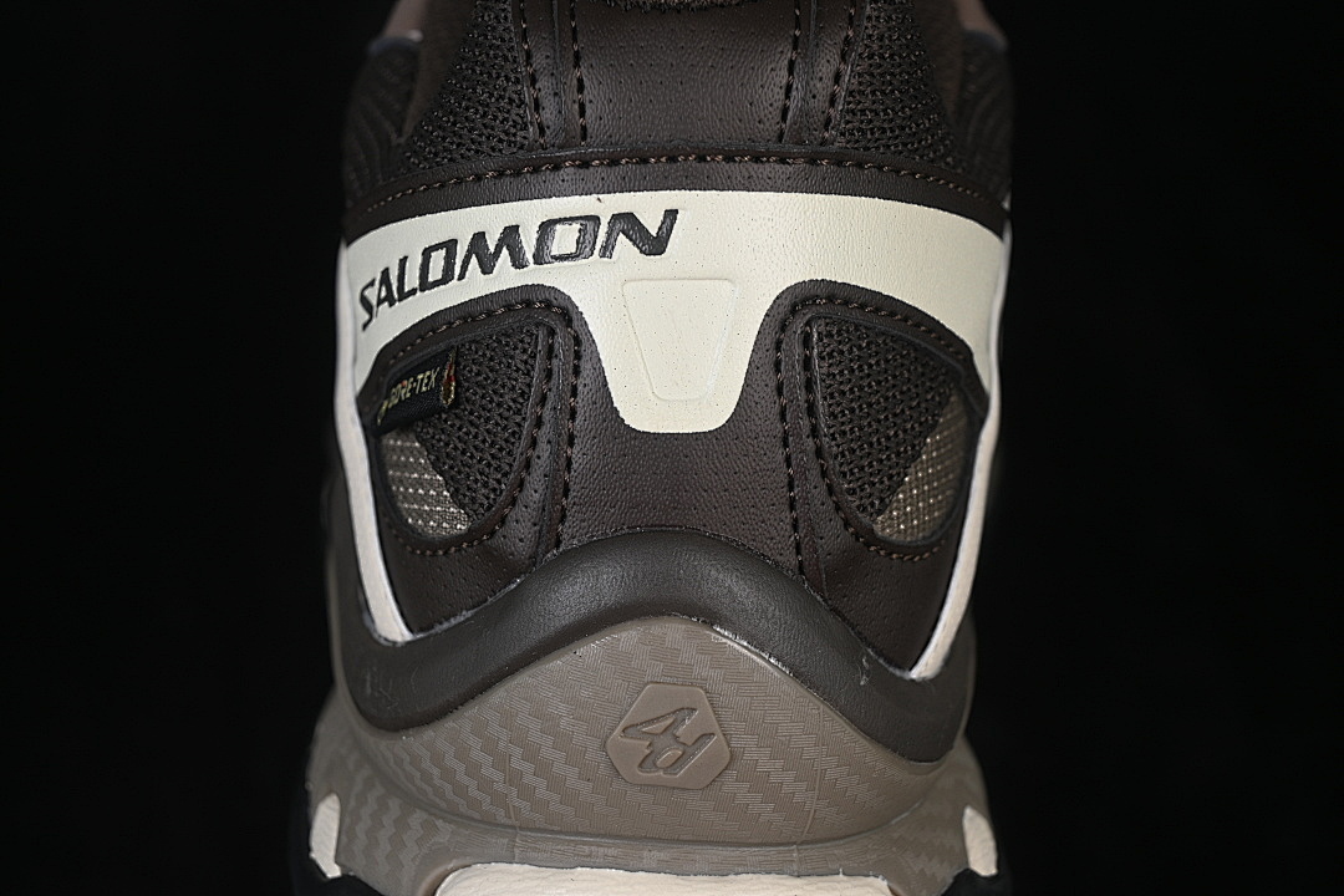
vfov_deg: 18.2
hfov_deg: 27.0
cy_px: 448
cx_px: 672
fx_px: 2800
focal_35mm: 75
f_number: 7.1
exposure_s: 1/60
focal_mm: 50
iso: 160
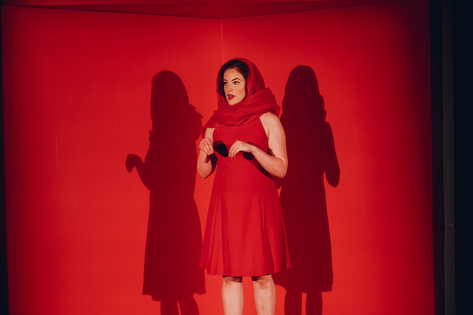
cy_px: 158
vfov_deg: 16.1
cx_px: 236
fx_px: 1117
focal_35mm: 85
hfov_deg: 23.9
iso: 400
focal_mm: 85
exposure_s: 1/160
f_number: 2.5
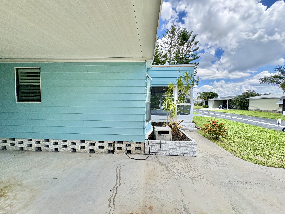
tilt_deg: -2.0
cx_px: 142
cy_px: 107
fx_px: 115
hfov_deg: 102.1
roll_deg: -0.4
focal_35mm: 14
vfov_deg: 85.7
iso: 64
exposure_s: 1/756
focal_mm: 2.22
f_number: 2.2
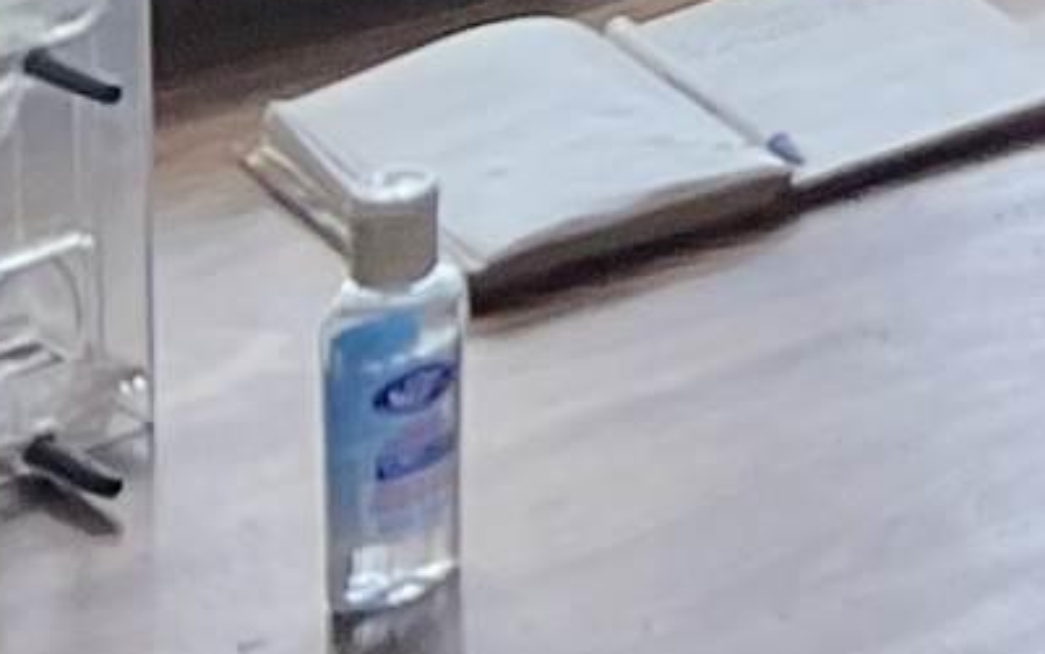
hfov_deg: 8.3
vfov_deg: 5.4
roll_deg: +1.1
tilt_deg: -4.0
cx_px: 3218
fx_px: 6012
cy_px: -2079
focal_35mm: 211
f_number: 1.5
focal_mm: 5.7
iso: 100
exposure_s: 1/121
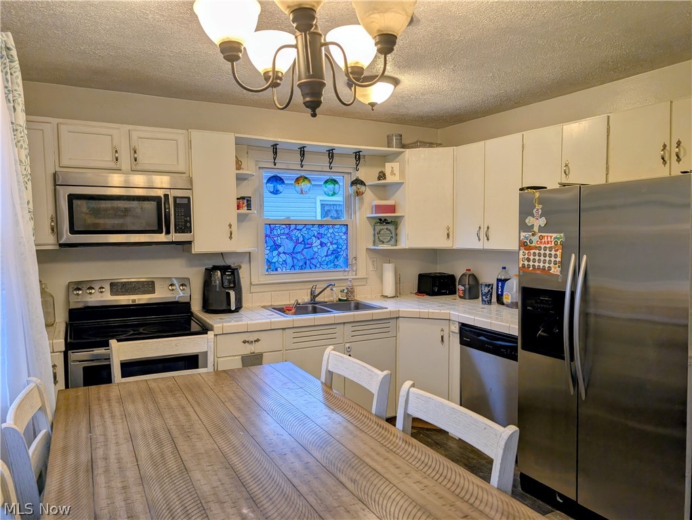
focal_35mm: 24
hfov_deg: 71.5
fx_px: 480
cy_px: 260
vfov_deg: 56.9
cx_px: 346
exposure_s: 1/60
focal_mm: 6.9
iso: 59
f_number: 1.68
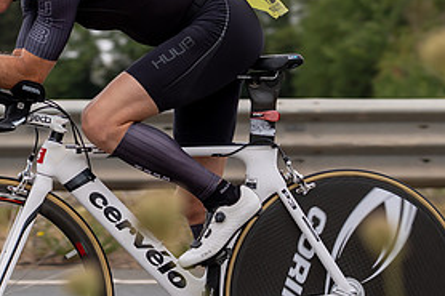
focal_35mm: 229
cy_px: 96
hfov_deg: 9.0
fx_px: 2829
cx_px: 94
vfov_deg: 6.0
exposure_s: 1/800
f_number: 3.5
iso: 100
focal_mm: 70
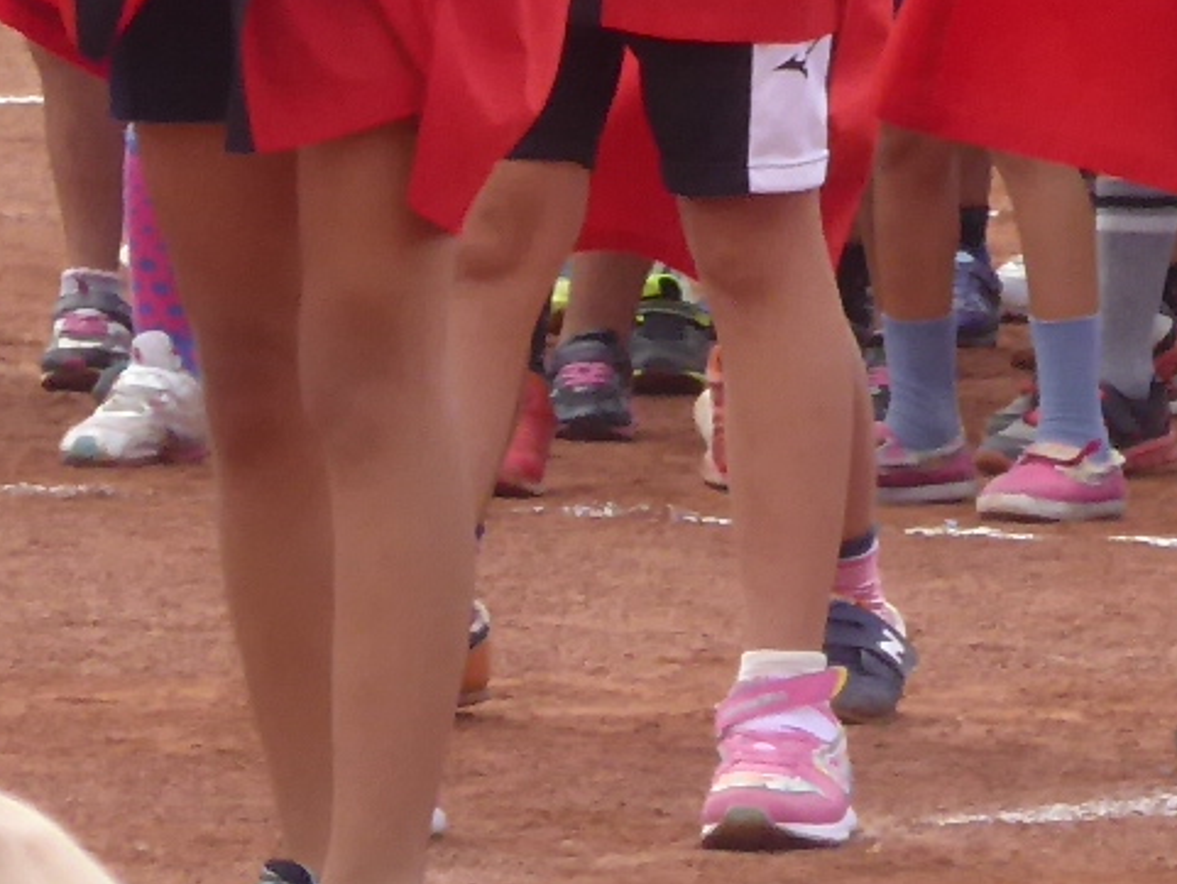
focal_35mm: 894
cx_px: 866
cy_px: 7
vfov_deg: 1.7
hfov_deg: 2.2
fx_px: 30405
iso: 200
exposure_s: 1/250
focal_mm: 27.1
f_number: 5.4
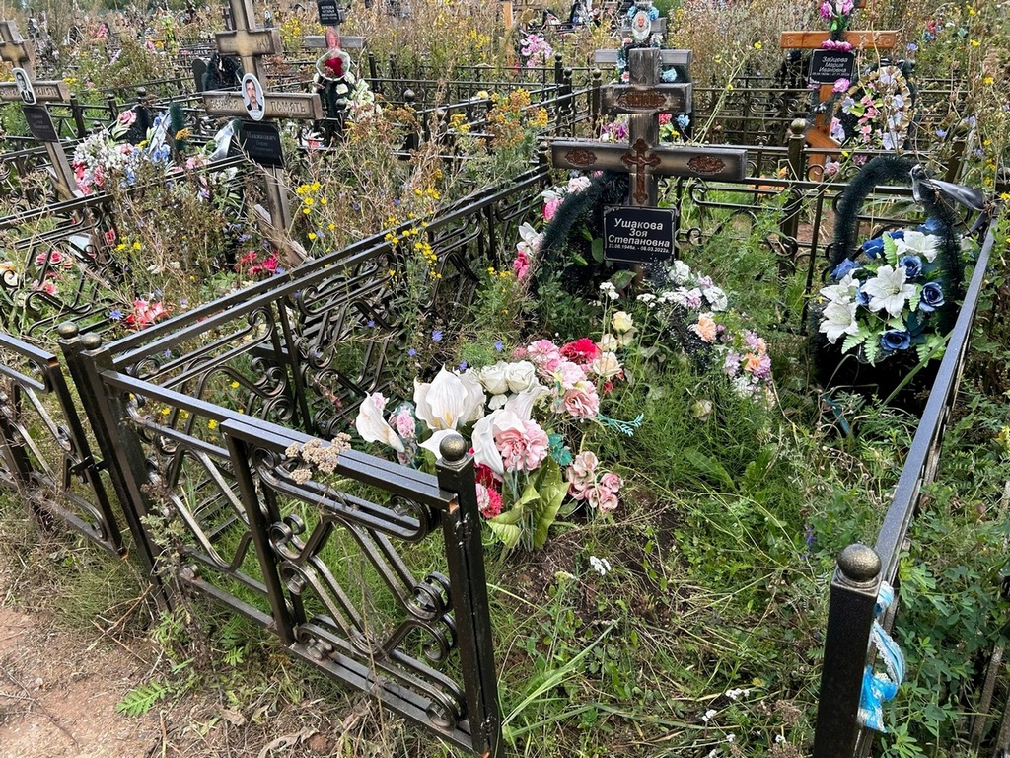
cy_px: 379
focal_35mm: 26
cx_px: 505
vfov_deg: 53.1
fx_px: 759
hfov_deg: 67.3
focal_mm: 5.7
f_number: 1.5
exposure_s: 1/709
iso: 50
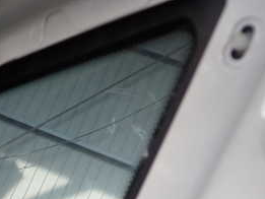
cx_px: 5
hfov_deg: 26.7
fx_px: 528
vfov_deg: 20.6
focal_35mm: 69
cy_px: 203
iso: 200
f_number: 2.3
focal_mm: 5.4
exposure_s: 1/125
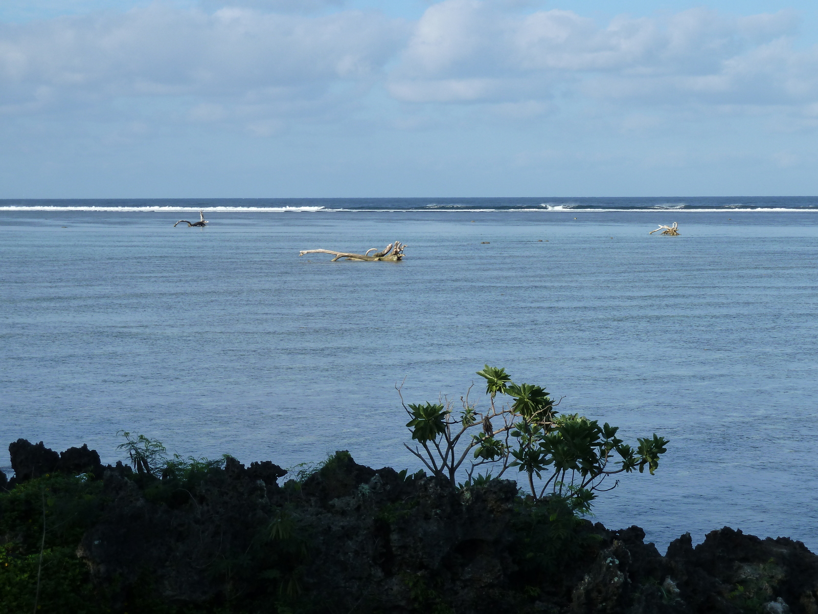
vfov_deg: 17.8
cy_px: 307
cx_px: 409
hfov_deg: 23.6
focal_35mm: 83
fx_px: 1961
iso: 125
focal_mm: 13.7
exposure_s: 1/400
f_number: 4.5
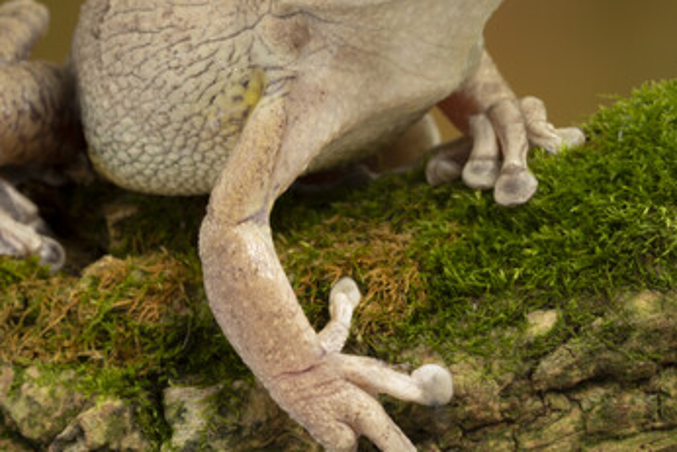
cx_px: 499
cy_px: 205
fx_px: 3668
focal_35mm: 195
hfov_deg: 10.5
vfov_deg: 7.1
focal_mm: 90
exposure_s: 1/160
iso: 64
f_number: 18
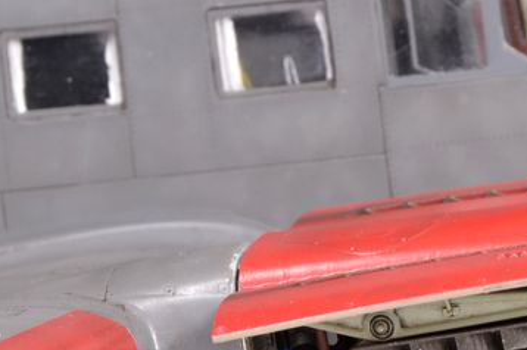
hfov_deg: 3.7
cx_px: 325
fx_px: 8231
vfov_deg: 2.4
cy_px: 271
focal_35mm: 563
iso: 100
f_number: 13
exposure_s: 1/8
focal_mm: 105
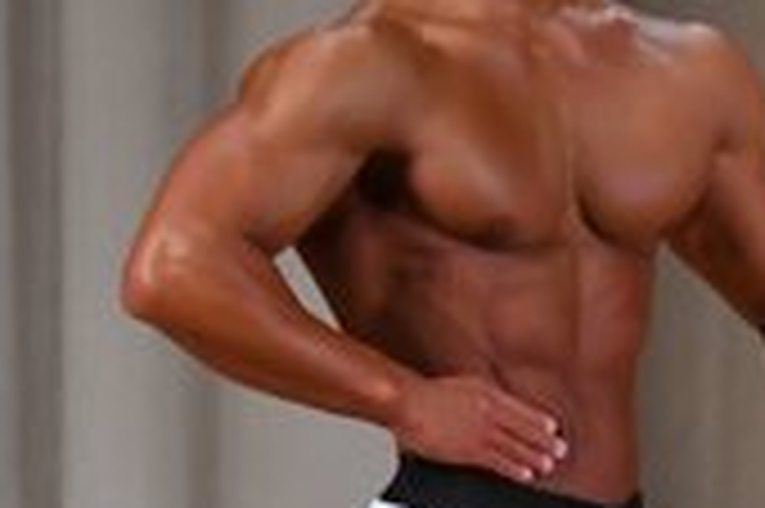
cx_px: 835
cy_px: 580
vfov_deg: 1.3
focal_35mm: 1092
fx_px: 23182
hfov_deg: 1.9
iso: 3200
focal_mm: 160
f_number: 5.6
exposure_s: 1/400
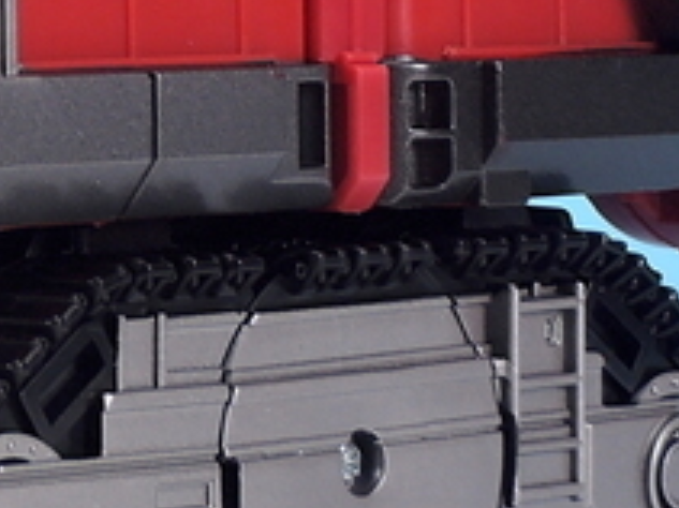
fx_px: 6371
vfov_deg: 4.5
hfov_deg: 6.0
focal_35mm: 325
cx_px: -512
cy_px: -357
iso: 80
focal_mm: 14.3
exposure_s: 1/4
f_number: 5.6
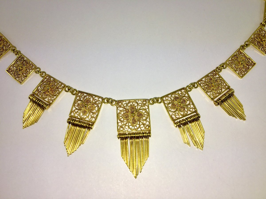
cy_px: 100
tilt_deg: -70.8
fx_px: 223
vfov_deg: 48.2
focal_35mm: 29
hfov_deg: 61.7
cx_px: 133
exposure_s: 1/1040
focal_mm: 4.15
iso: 25
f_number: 2.2
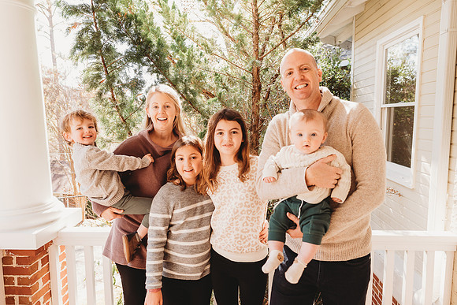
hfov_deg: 73.7
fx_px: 305
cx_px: 228
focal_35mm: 24
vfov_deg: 53.2
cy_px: 152
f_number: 4.5
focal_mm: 24
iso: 400
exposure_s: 1/200
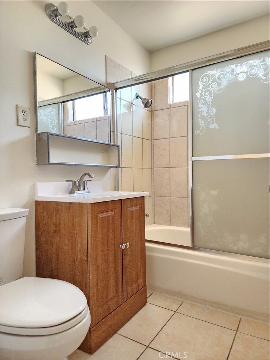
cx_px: 135
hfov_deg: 58.9
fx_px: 239
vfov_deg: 73.9
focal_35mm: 23
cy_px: 180
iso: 500
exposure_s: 1/120
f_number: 1.8
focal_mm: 6.4
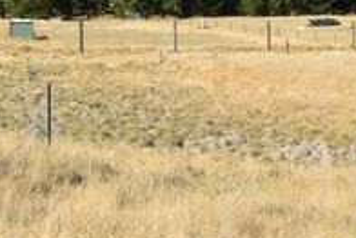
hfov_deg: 13.4
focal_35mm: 141
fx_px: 1395
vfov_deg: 9.7
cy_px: 145
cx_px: 581
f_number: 10
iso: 200
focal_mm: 24
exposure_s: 1/400
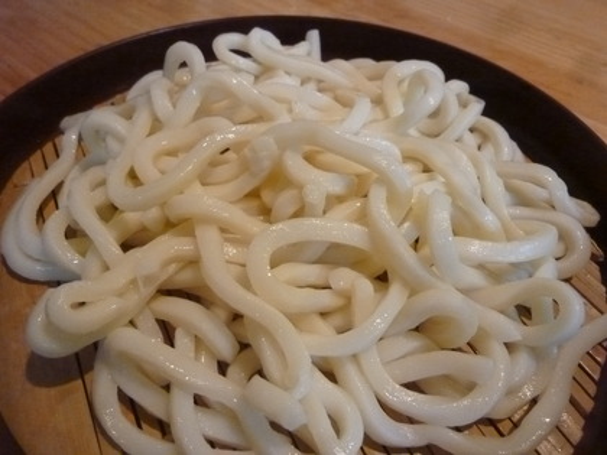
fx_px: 438
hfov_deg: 69.4
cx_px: 304
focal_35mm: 25
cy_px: 228
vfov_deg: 54.9
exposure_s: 1/40
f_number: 3.3
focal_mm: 4.5
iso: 800
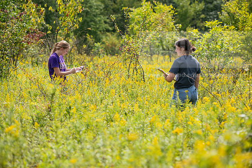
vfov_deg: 14.0
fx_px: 686
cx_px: 126
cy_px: 84
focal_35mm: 98
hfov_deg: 20.8
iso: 80
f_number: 3.5
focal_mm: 98
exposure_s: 1/500
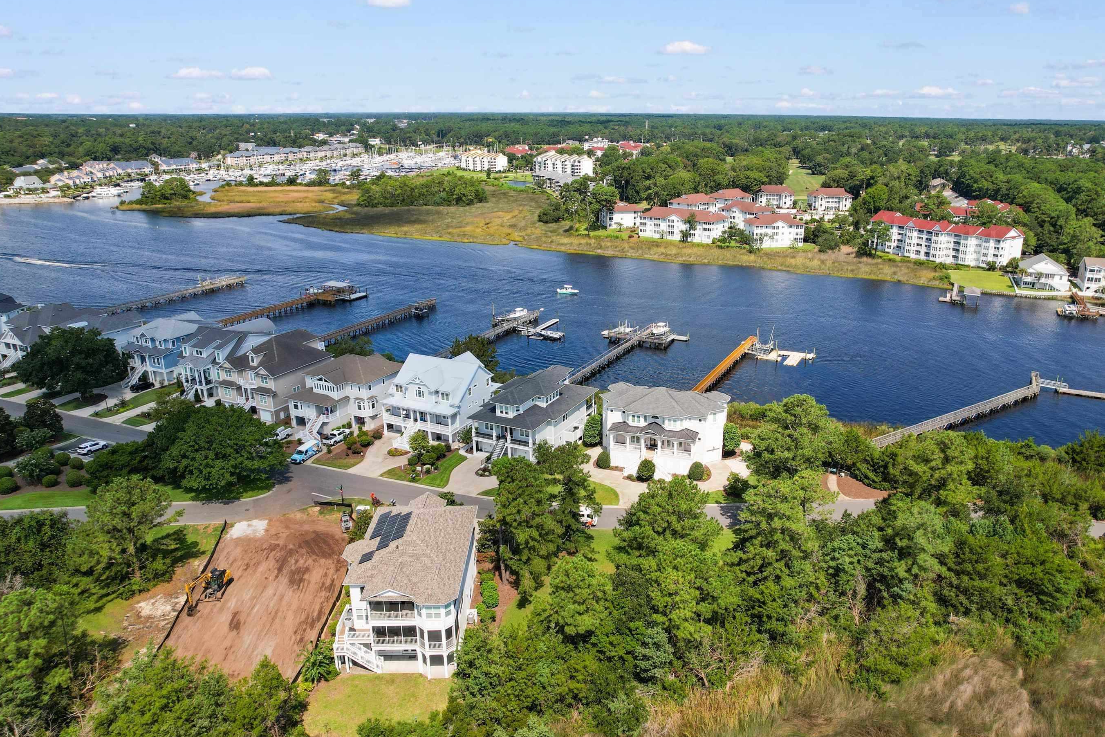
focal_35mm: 25
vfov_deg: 51.3
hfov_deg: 71.4
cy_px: 380
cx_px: 598
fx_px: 767
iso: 120
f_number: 2.8
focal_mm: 8.38
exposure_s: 1/320
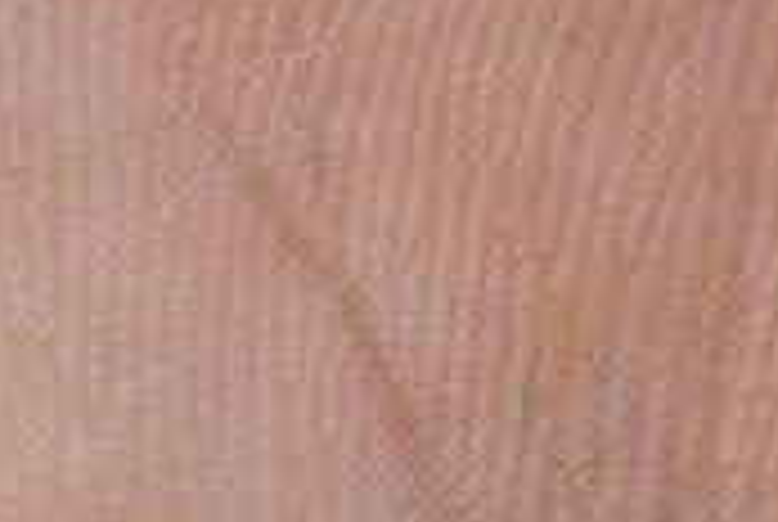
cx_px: -450
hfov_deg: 9.3
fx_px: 4654
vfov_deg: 6.3
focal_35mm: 215
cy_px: 850
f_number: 2.8
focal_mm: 5.8
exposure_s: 1/180
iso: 50
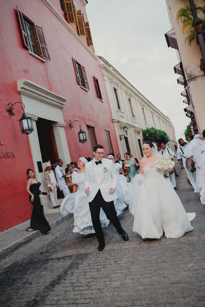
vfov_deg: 54.4
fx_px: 299
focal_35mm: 35
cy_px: 154
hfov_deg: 37.9
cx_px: 102
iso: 400
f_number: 2.5
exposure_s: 1/200
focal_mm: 35
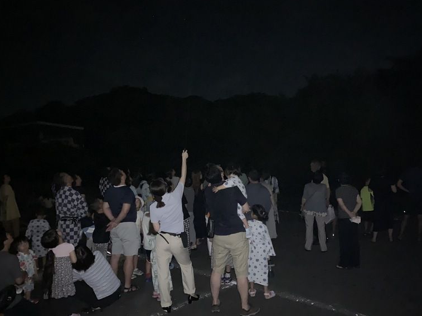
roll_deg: +1.3
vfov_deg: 49.7
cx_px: 214
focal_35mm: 28
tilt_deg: -0.6
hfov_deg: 63.5
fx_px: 341
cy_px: 158
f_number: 1.8
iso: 2000
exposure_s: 1/4
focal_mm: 4.25
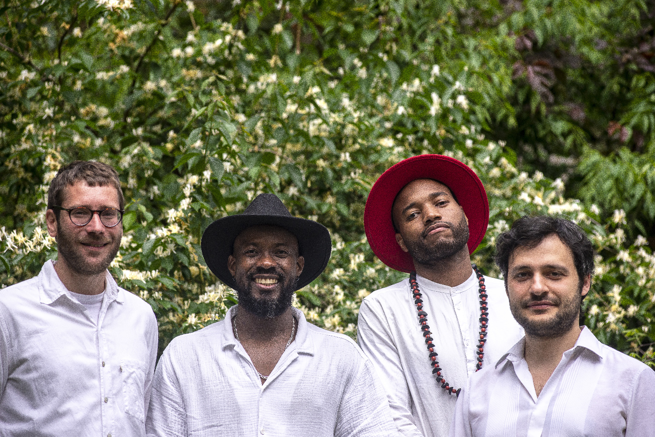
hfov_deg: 14.1
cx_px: 328
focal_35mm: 145
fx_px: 2639
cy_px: 218
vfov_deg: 9.5
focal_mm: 145
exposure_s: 1/2500
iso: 400
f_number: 5
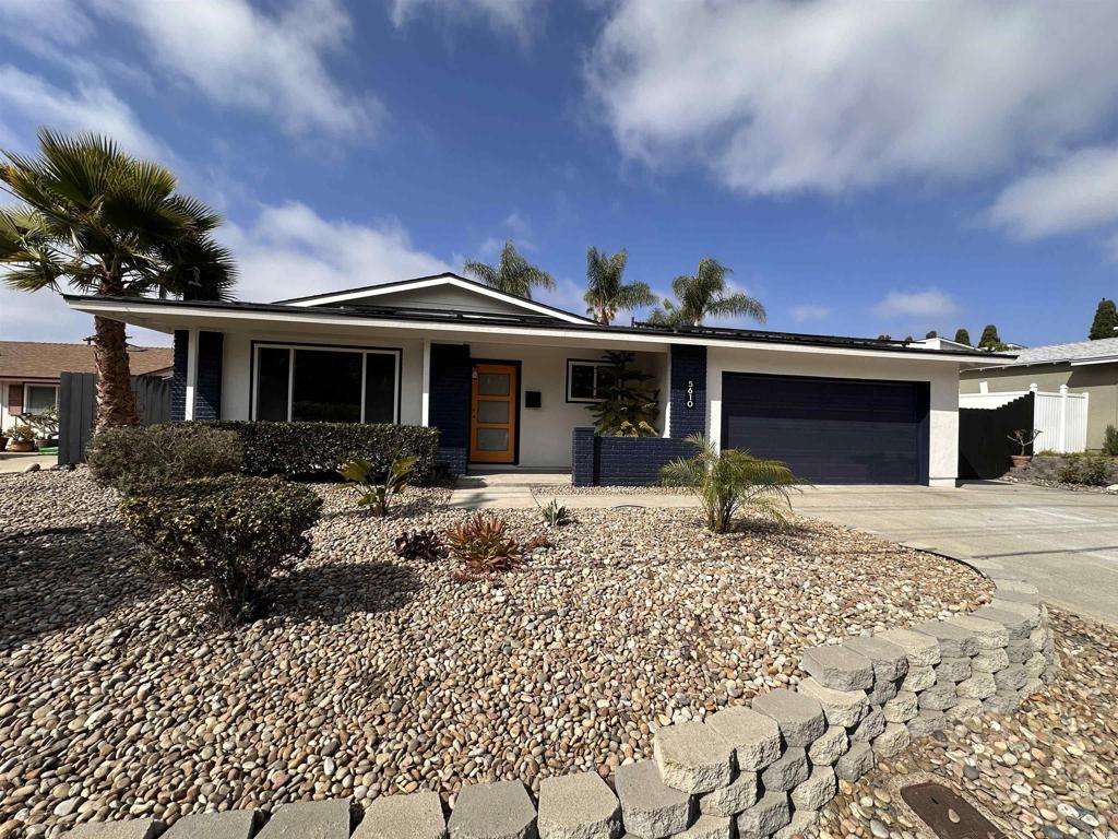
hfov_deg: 102.1
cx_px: 559
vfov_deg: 85.7
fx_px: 452
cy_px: 420
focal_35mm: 14
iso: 50
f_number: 2.2
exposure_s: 1/1984
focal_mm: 2.22
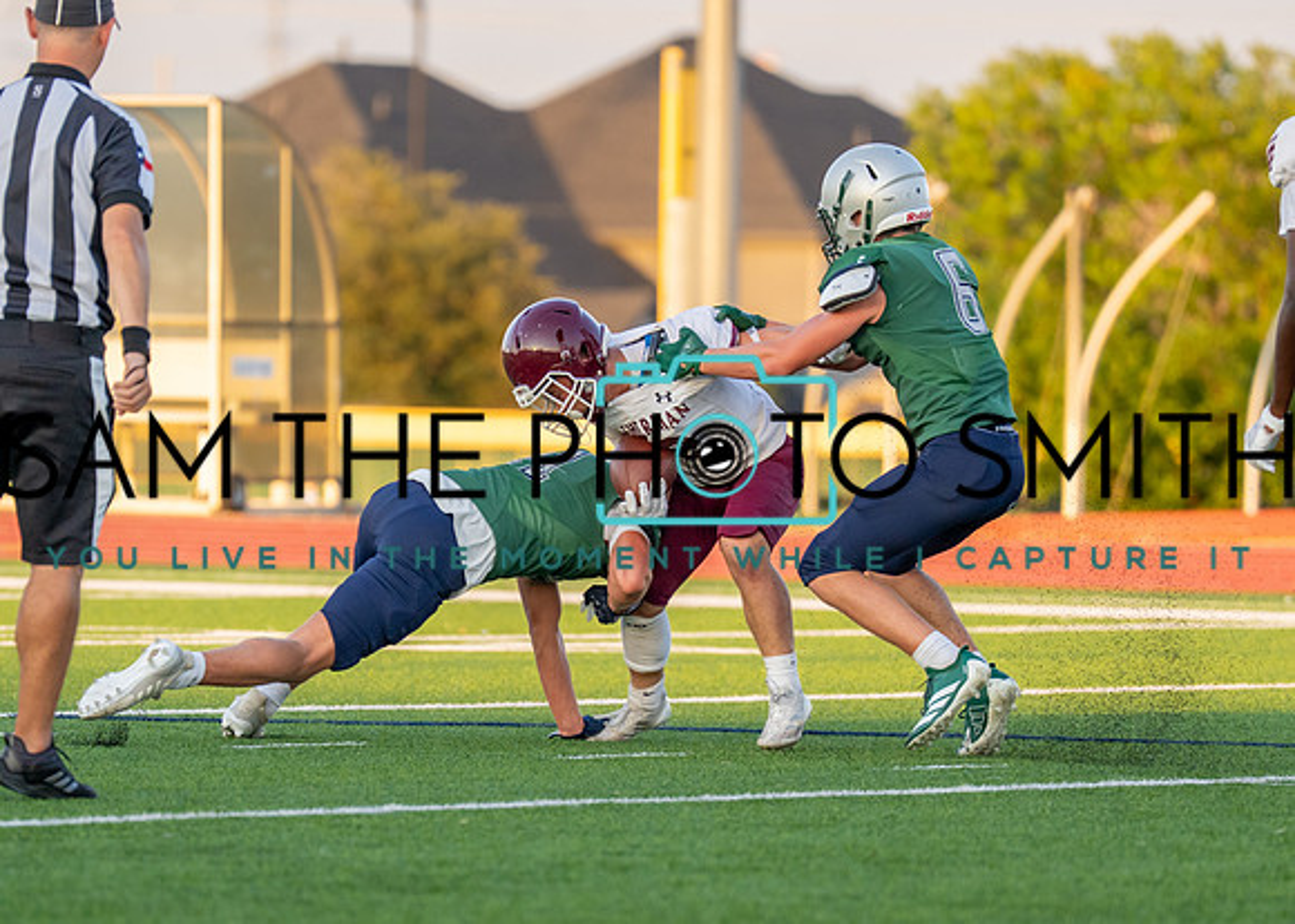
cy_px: 599
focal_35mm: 428
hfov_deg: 4.7
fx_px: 15744
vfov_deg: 3.4
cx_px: 594
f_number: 2.8
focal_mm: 200
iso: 400
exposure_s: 1/1250
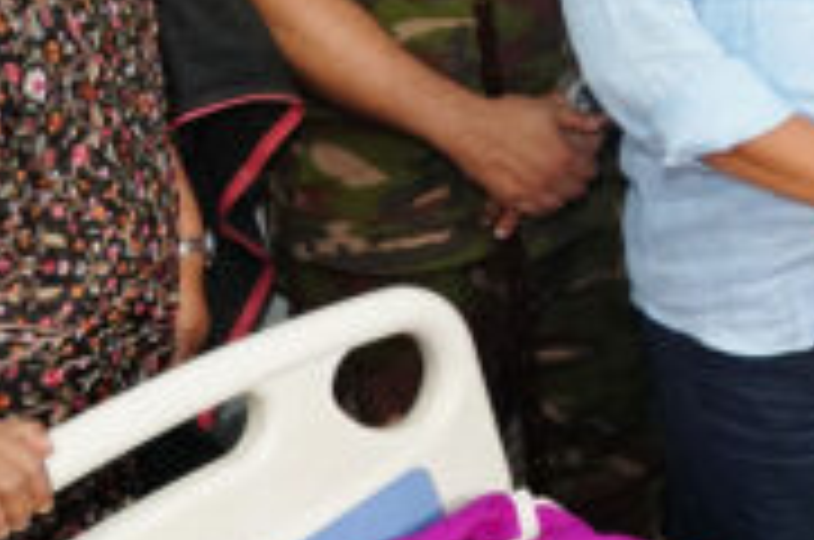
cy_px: -9
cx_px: 1529
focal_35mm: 102
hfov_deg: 16.3
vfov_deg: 13.2
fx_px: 2302
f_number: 4
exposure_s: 1/200
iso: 5000
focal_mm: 24
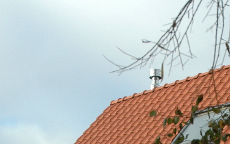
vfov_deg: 10.3
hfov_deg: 17.0
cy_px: 237
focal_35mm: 122
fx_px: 765
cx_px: 186
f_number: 7.1
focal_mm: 22
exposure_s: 1/200
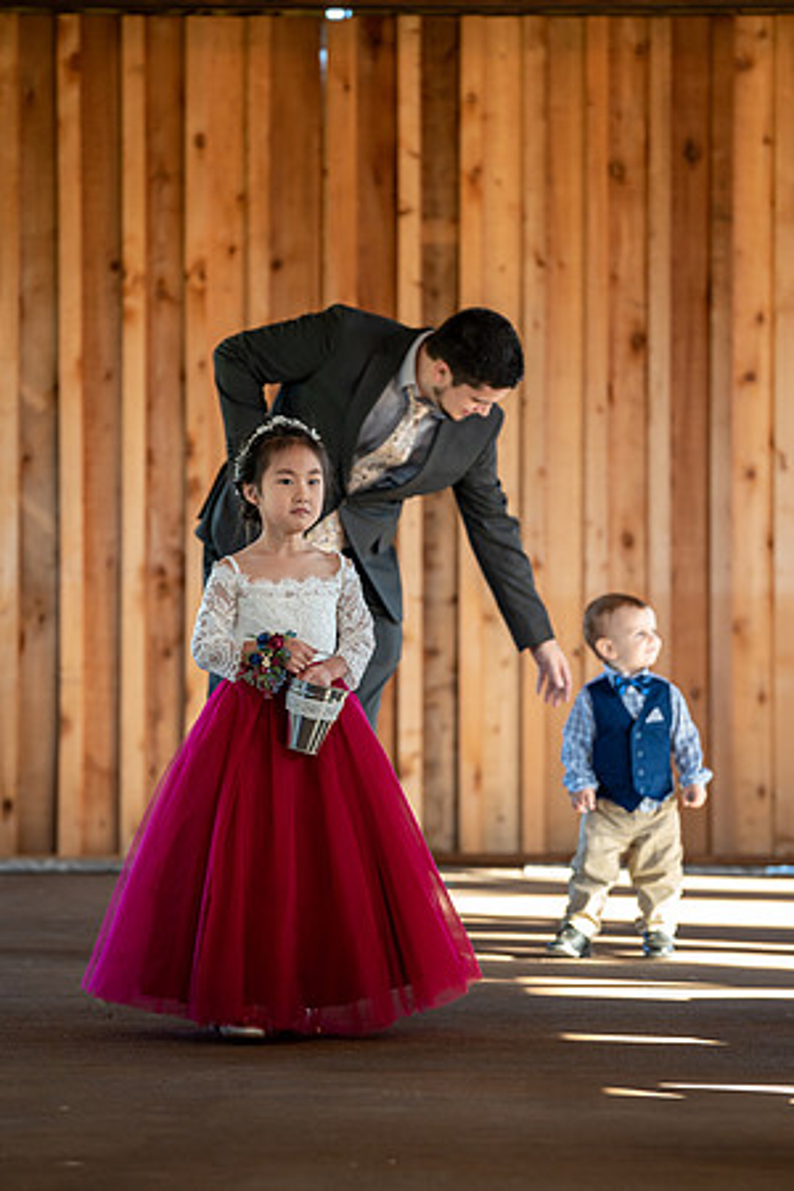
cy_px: 596
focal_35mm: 137
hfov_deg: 10.0
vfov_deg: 15.0
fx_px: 4532
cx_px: 397
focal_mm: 137
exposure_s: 1/200
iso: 1000
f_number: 4
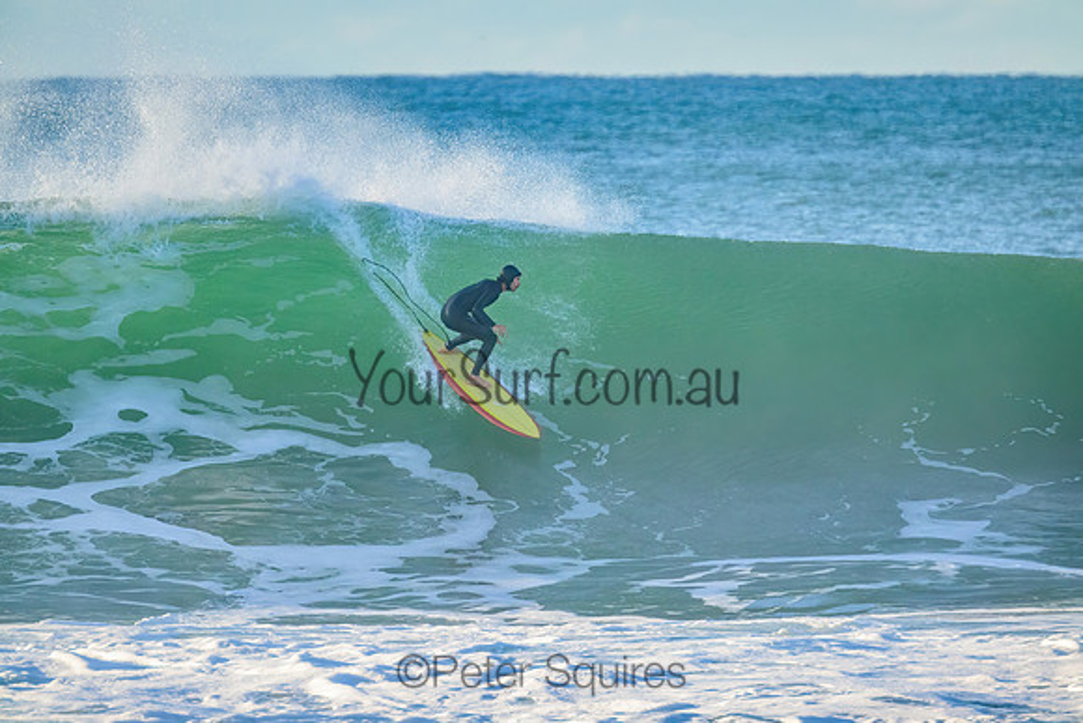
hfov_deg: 3.0
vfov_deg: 2.0
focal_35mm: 680
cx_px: 542
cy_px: 362
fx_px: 20460
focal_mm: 680
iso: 3200
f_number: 11
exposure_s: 1/1600
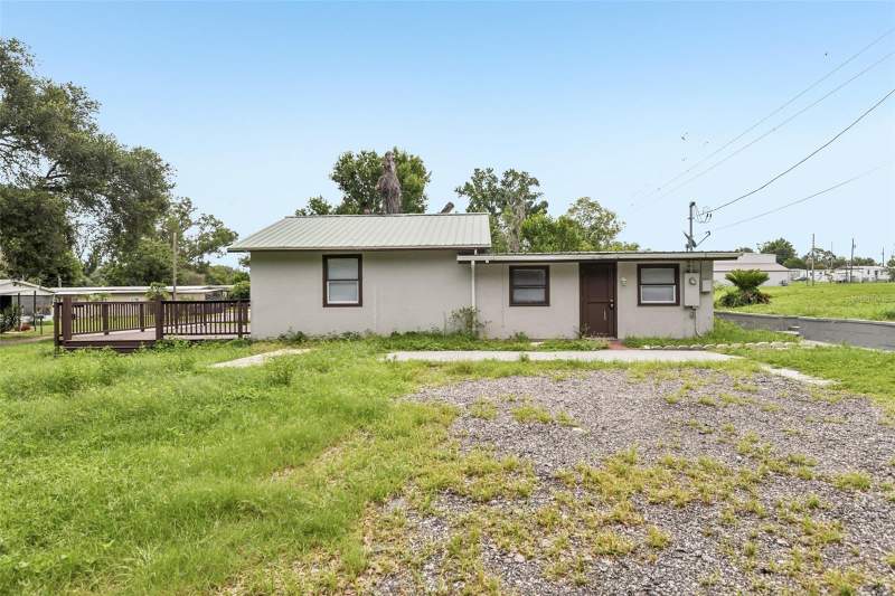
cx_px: 448
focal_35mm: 22
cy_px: 298
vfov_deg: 57.2
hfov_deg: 78.6
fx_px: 547
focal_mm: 22
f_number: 8
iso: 400
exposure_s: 1/1600
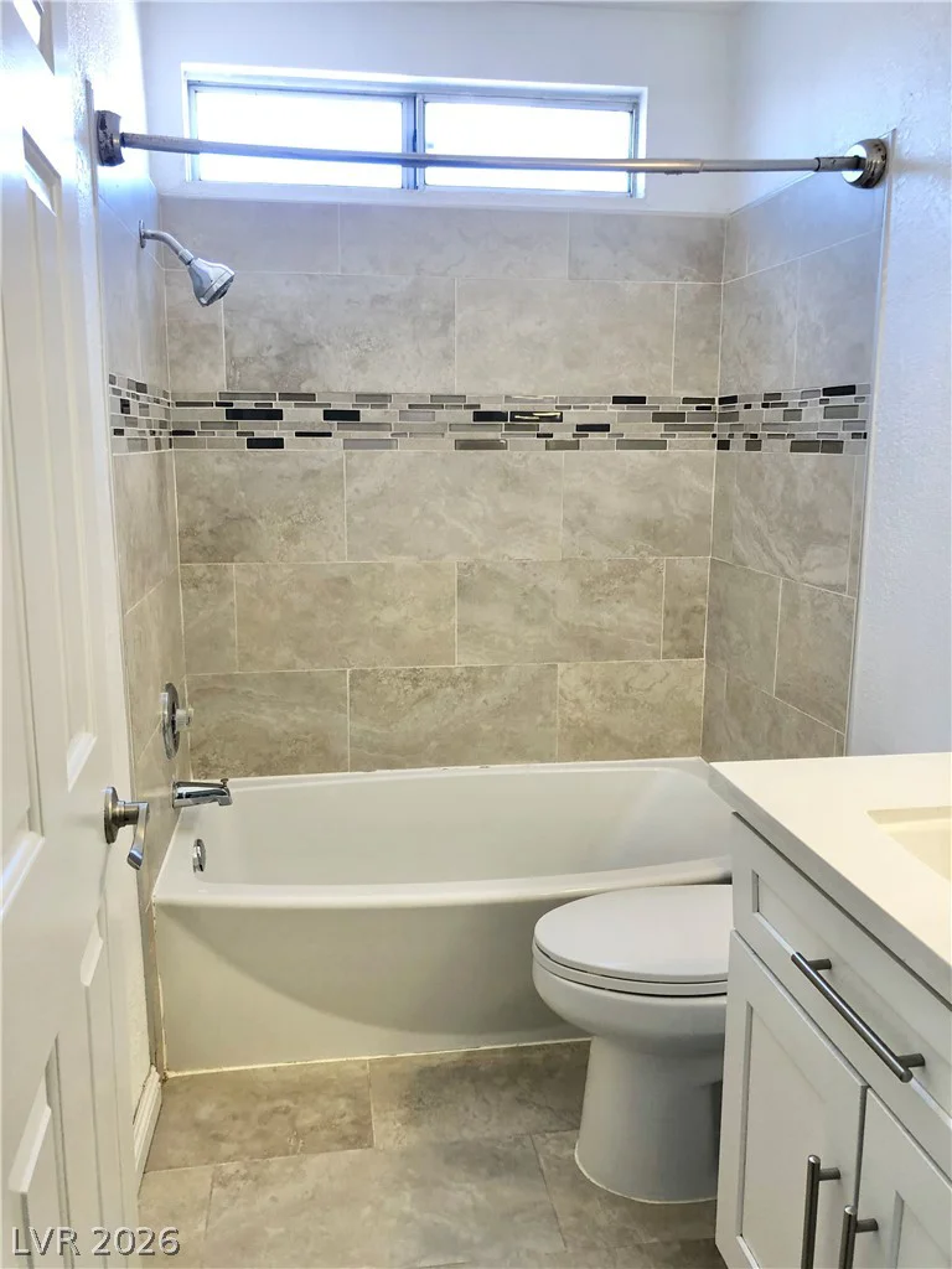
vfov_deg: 63.4
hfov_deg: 49.7
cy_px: 634
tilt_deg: -10.8
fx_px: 1027
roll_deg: -0.1
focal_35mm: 28
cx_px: 476
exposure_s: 1/40
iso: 25
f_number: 1.8
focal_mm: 4
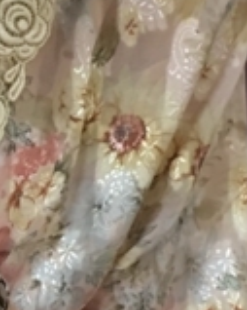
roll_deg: -0.7
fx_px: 1665
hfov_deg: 8.3
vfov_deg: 10.6
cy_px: 45
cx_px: -124
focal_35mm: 182
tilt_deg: -18.7
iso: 100
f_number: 2.2
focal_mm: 4.15
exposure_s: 1/30
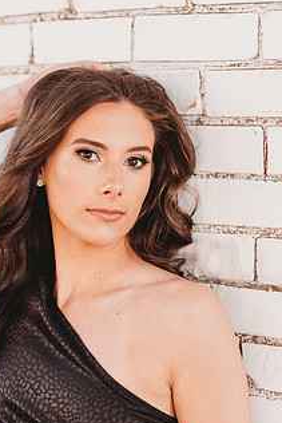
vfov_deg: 16.9
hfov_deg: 11.3
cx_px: 100
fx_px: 1420
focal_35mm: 121
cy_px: 207
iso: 100
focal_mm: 85
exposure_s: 1/250
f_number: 2.5
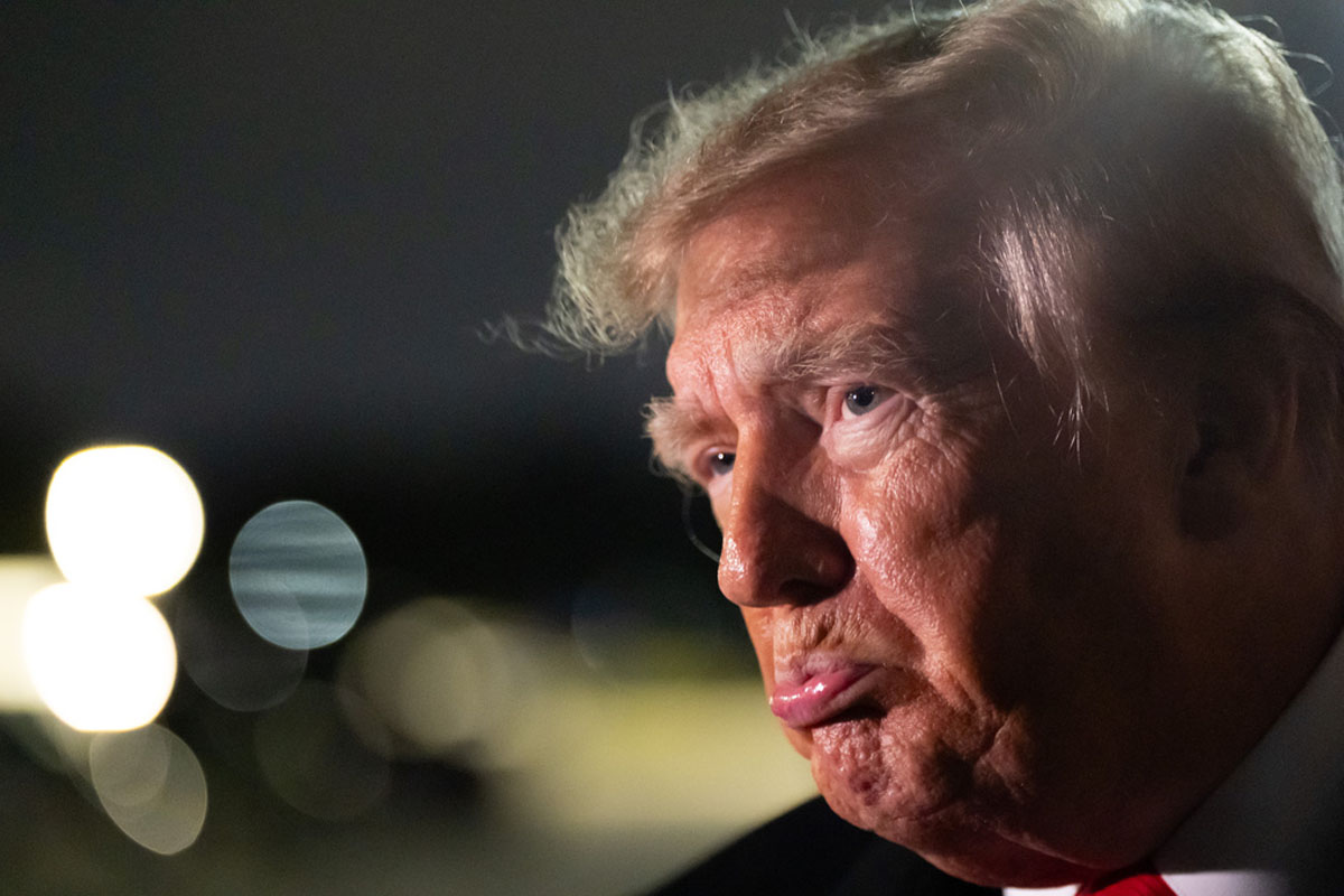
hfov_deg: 15.8
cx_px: 672
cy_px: 448
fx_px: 4853
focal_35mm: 130
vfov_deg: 10.5
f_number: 2.8
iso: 16000
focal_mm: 130
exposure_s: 1/80
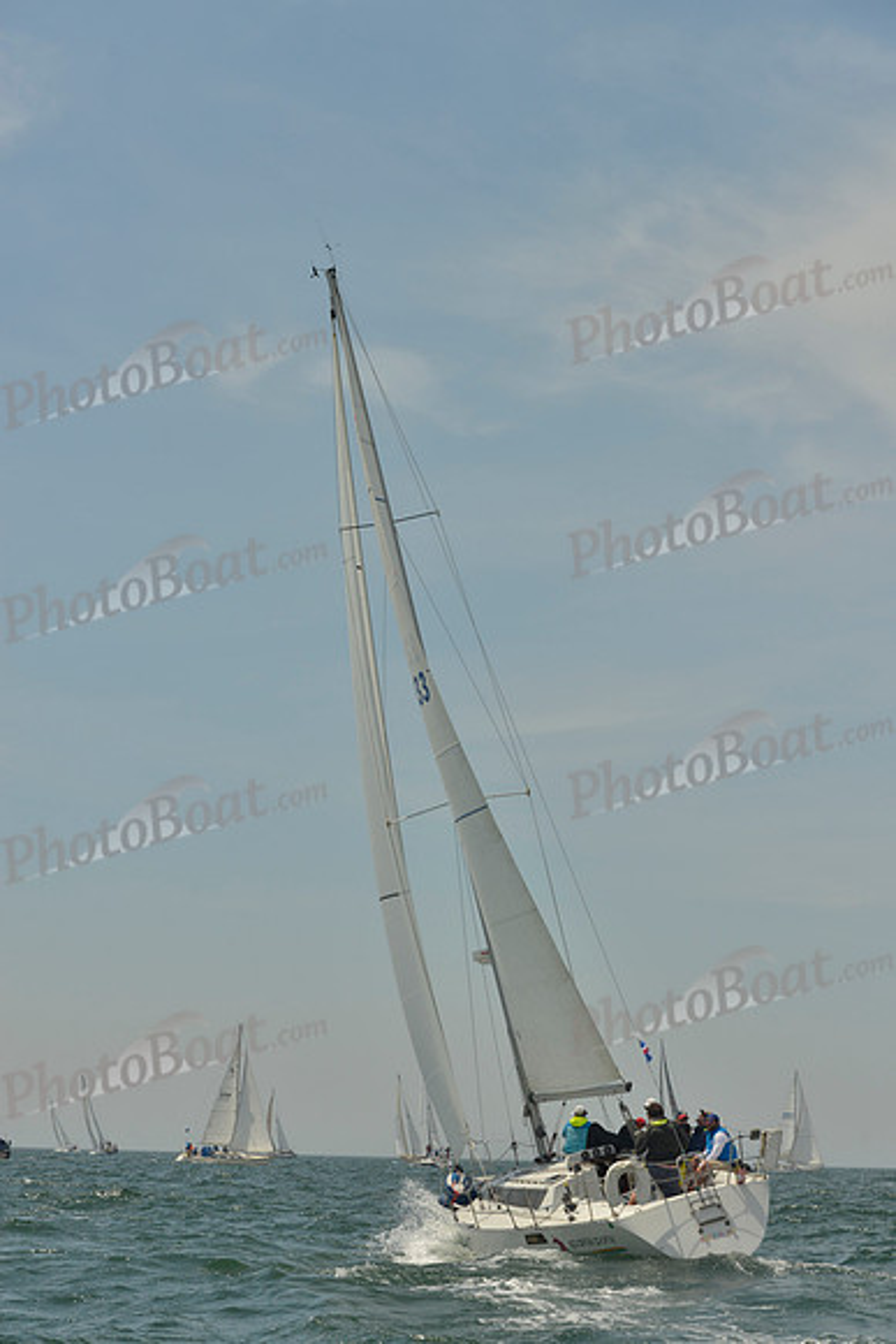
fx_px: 2612
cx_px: 448
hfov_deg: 19.5
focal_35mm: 70
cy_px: 672
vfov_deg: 28.8
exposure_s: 1/1250
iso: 200
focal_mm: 70
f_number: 9
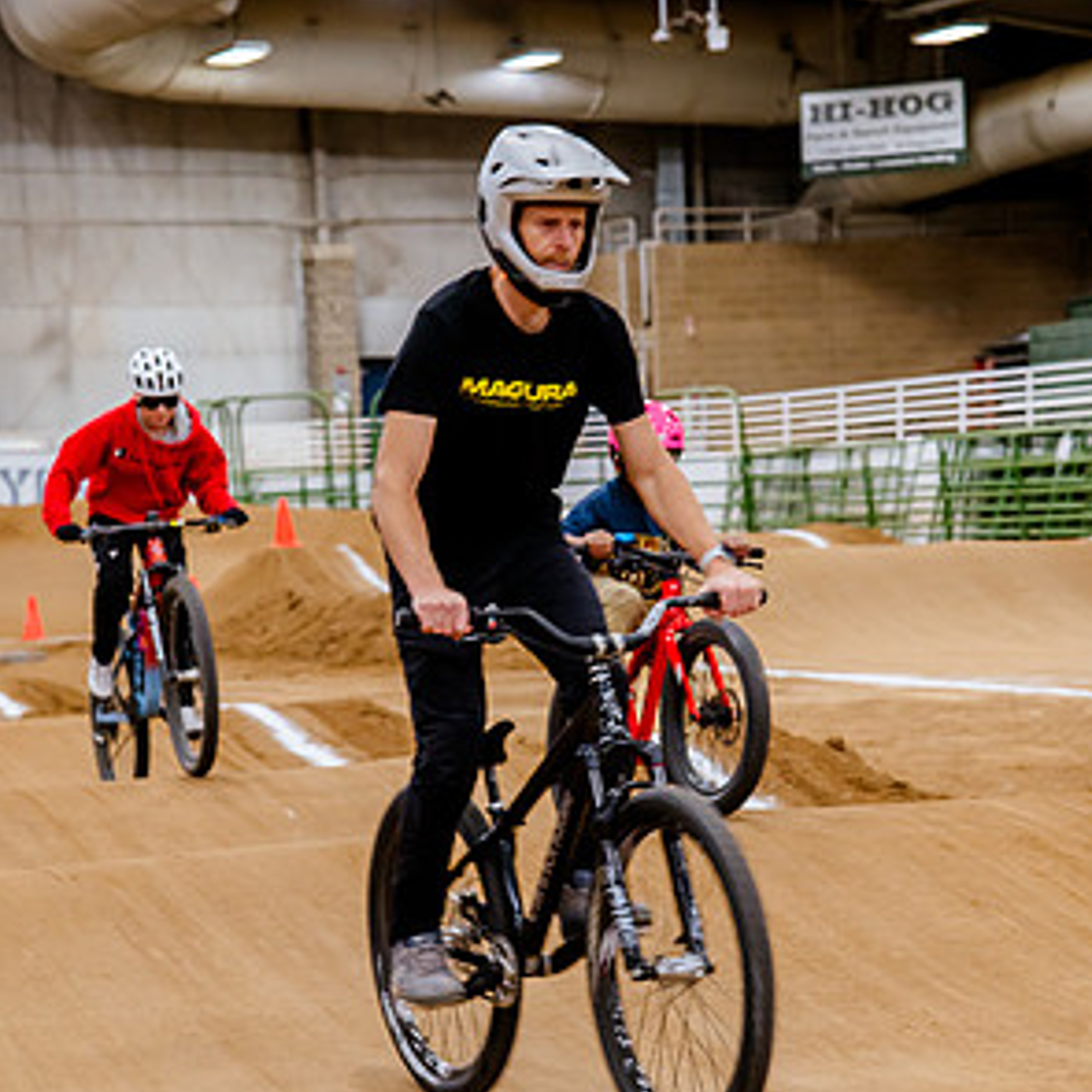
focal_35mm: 110
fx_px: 3926
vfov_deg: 15.8
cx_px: 546
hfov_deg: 15.8
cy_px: 626
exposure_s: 1/125
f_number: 5
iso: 3200
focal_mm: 85
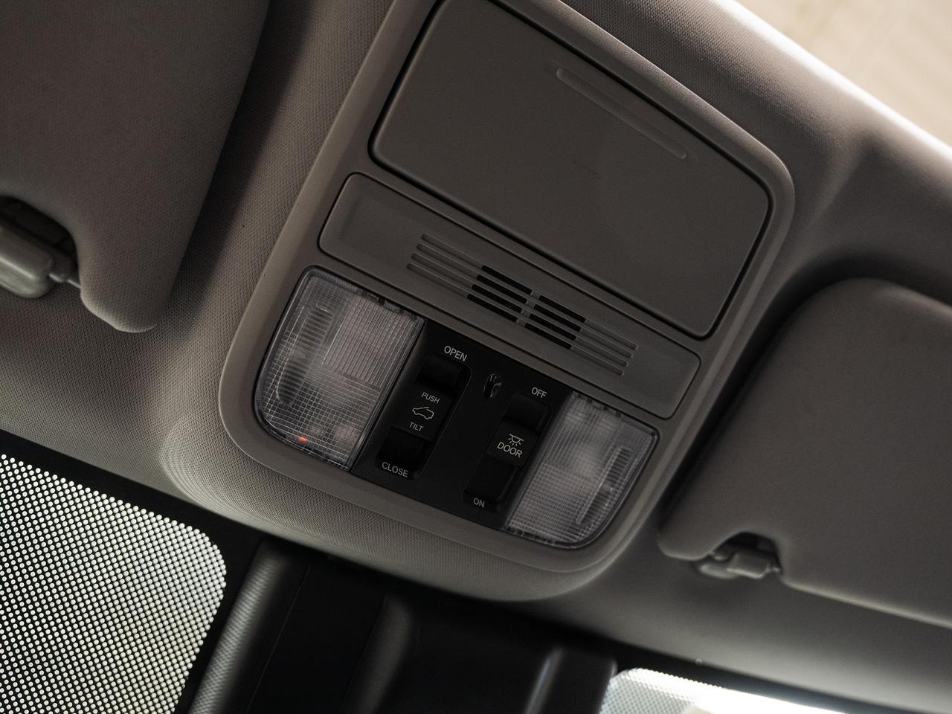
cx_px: 469
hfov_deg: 62.1
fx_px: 791
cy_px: 341
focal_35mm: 29
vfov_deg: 48.6
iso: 400
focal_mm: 24
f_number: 2.8
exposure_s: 1/40
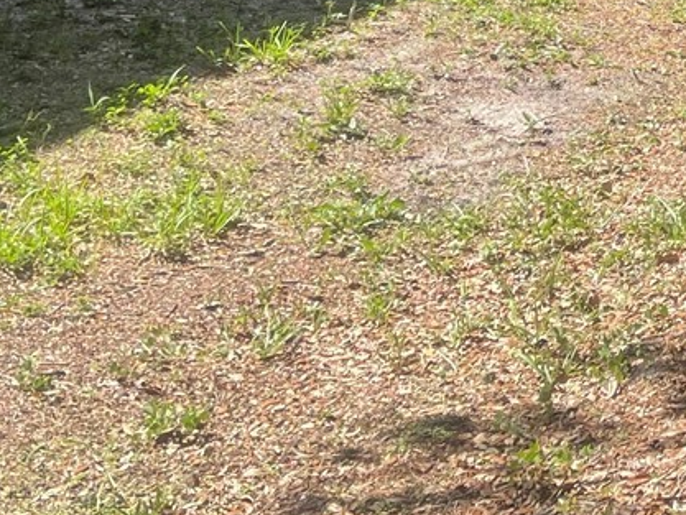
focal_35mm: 96
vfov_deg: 14.0
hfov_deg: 18.4
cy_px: -354
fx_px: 1903
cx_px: 999
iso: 32
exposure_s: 1/867
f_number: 1.6
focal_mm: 5.1
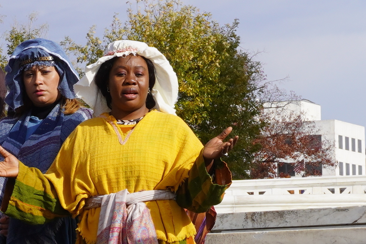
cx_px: 132
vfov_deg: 6.5
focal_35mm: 210
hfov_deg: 9.8
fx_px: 2135
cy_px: 325
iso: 100
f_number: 11
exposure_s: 1/160
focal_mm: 28
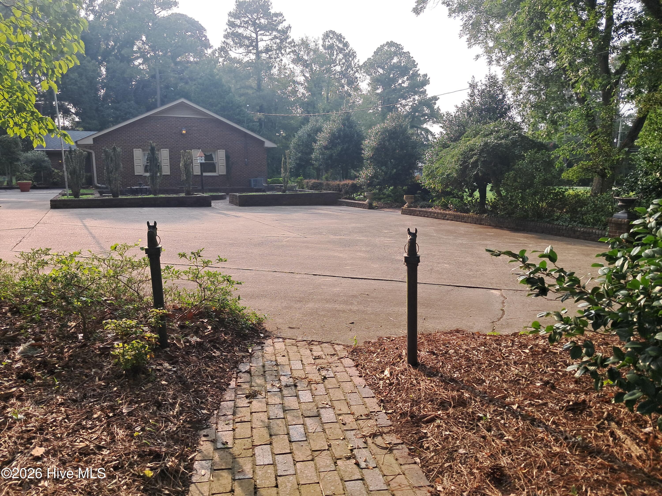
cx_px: 331
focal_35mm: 27
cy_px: 248
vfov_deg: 51.4
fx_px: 516
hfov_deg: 65.3
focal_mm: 4
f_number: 1.8
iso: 50
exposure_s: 1/307
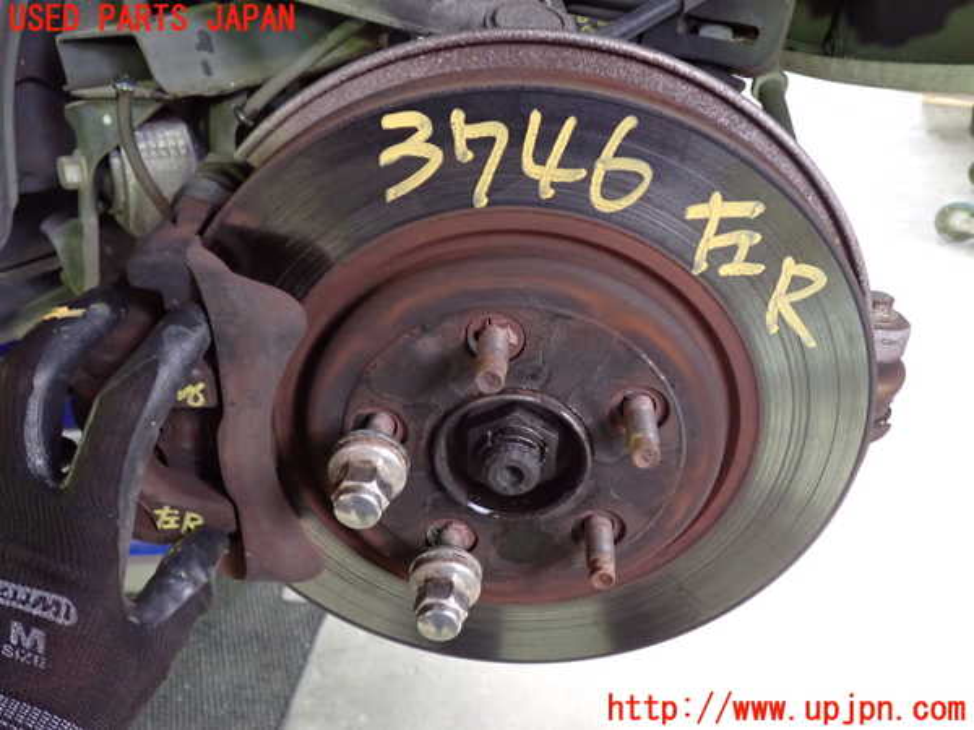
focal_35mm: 30
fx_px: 844
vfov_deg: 46.8
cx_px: 487
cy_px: 365
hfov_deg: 60.0
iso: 800
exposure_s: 1/25
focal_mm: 5.4
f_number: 2.3
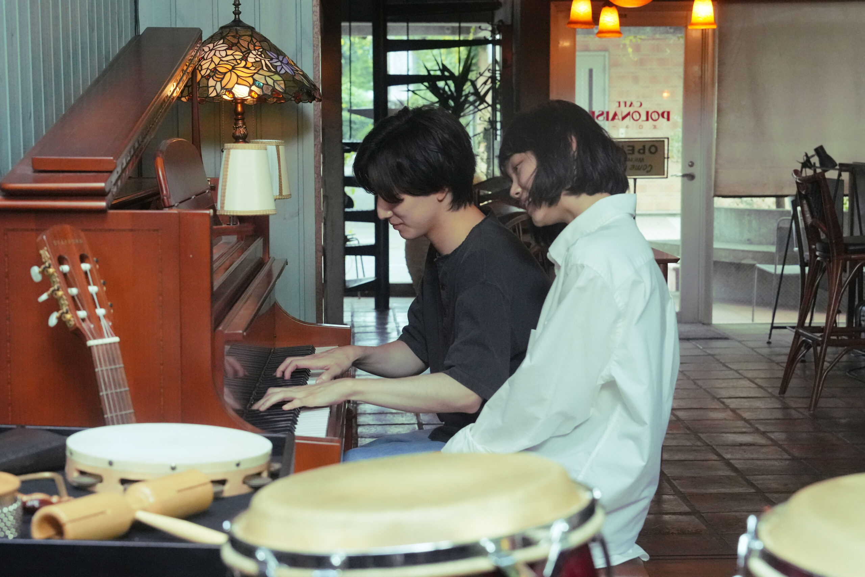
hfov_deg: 30.1
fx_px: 1610
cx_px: 432
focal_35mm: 67
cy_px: 288
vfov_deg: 20.3
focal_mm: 45
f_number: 5
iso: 3200
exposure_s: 1/200
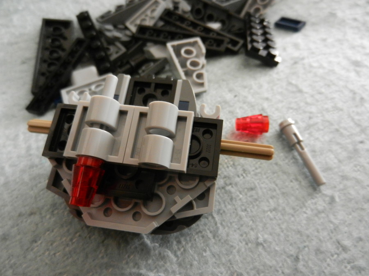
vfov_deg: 54.9
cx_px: 184
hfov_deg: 69.4
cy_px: 138
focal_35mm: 25
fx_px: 266
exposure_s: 1/25
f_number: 3.5
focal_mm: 4.5
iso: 640
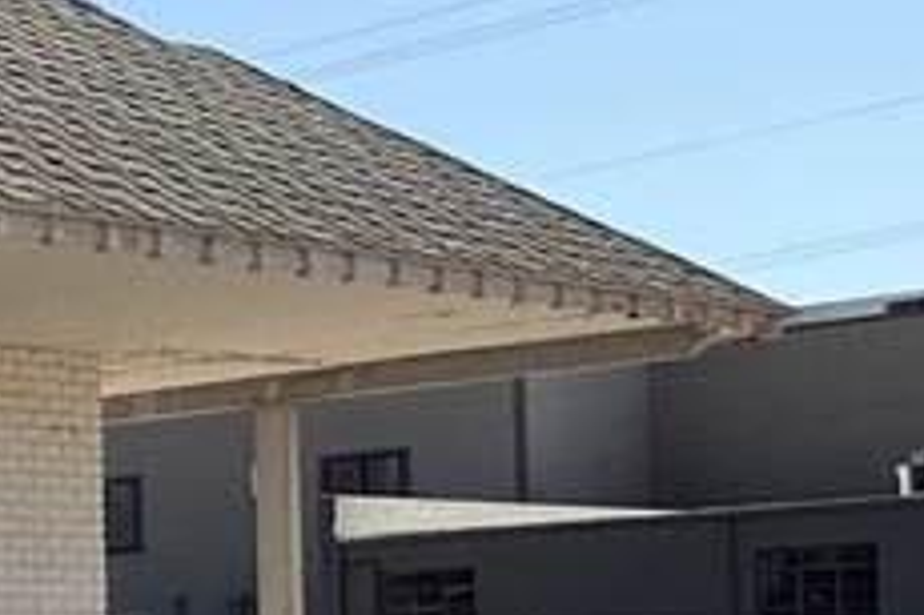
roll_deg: +0.9
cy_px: 703
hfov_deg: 13.5
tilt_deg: +0.8
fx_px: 2077
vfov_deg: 16.3
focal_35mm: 81
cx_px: -1511
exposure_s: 1/1534
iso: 50
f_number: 2.2
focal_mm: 2.22
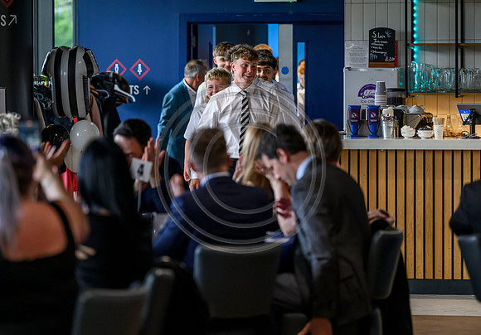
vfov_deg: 8.2
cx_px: 219
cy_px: 160
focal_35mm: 172
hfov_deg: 11.8
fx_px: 2329
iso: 2500
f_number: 3.2
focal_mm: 160
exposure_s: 1/500
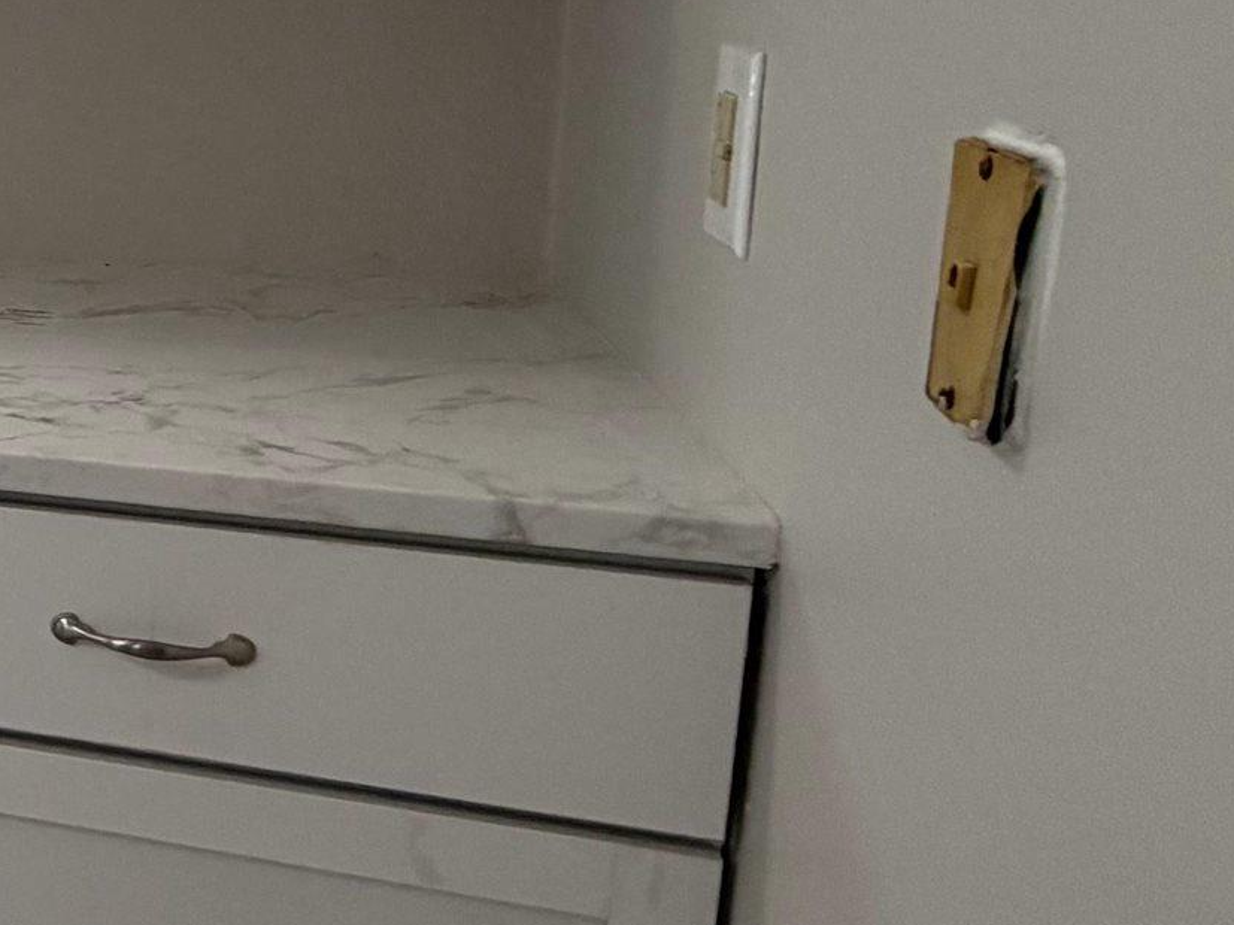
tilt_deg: -11.0
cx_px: -754
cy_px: 231
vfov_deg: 27.6
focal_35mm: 52
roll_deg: +3.3
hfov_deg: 24.9
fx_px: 1853
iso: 125
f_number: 2.2
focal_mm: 2.22
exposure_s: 1/120
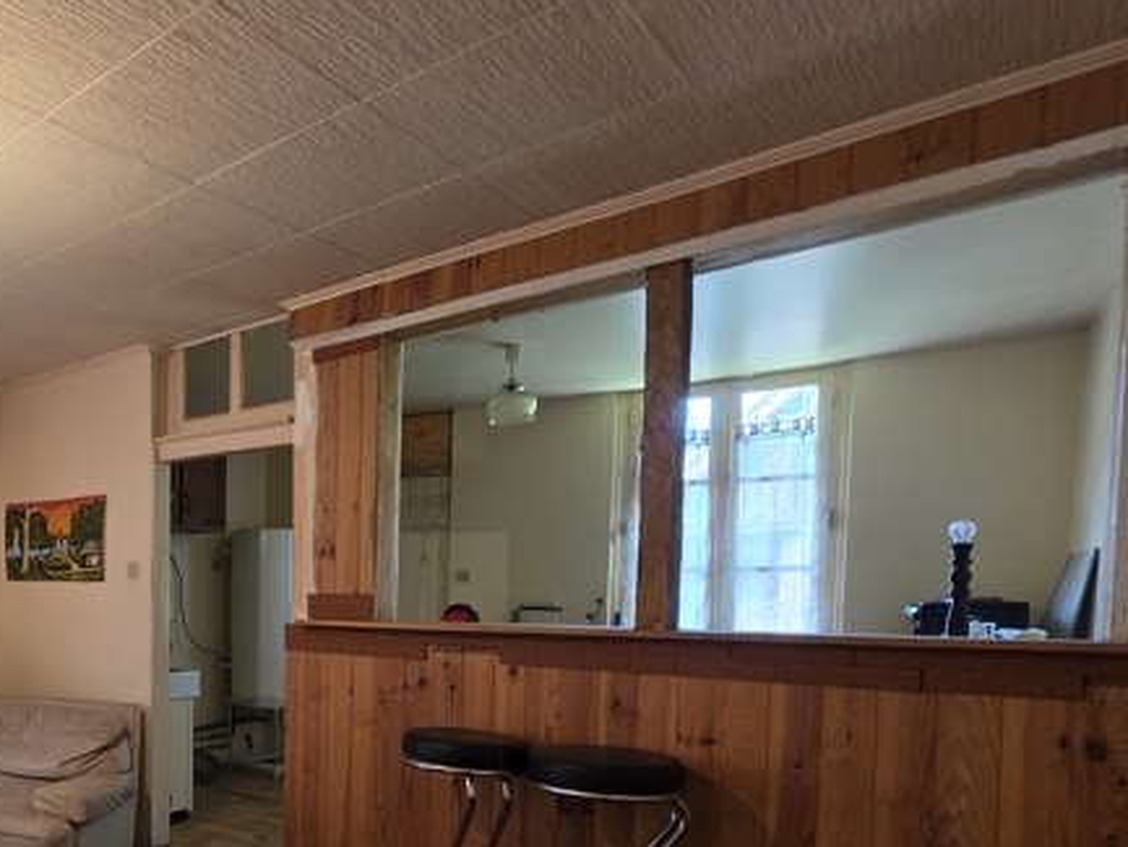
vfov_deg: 54.3
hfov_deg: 60.3
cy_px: 633
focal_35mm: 24
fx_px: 782
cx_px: 107
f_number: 1.9
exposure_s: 1/50
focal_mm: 2.2
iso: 160
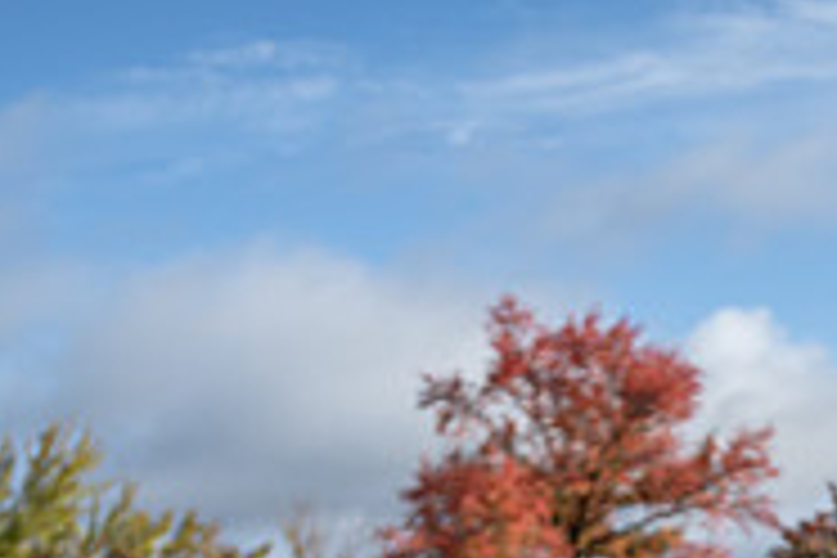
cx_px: 716
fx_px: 1883
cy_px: 848
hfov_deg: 24.5
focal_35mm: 81
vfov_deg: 15.5
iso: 80
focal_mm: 26
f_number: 3.5
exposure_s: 1/800
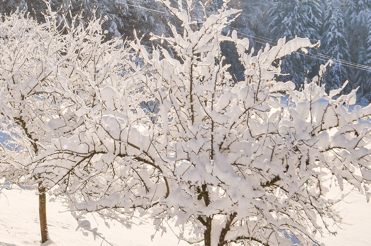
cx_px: 80
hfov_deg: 24.5
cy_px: 8
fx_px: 843
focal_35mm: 82
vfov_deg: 16.3
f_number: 11
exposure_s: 1/500
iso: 100
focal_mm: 26
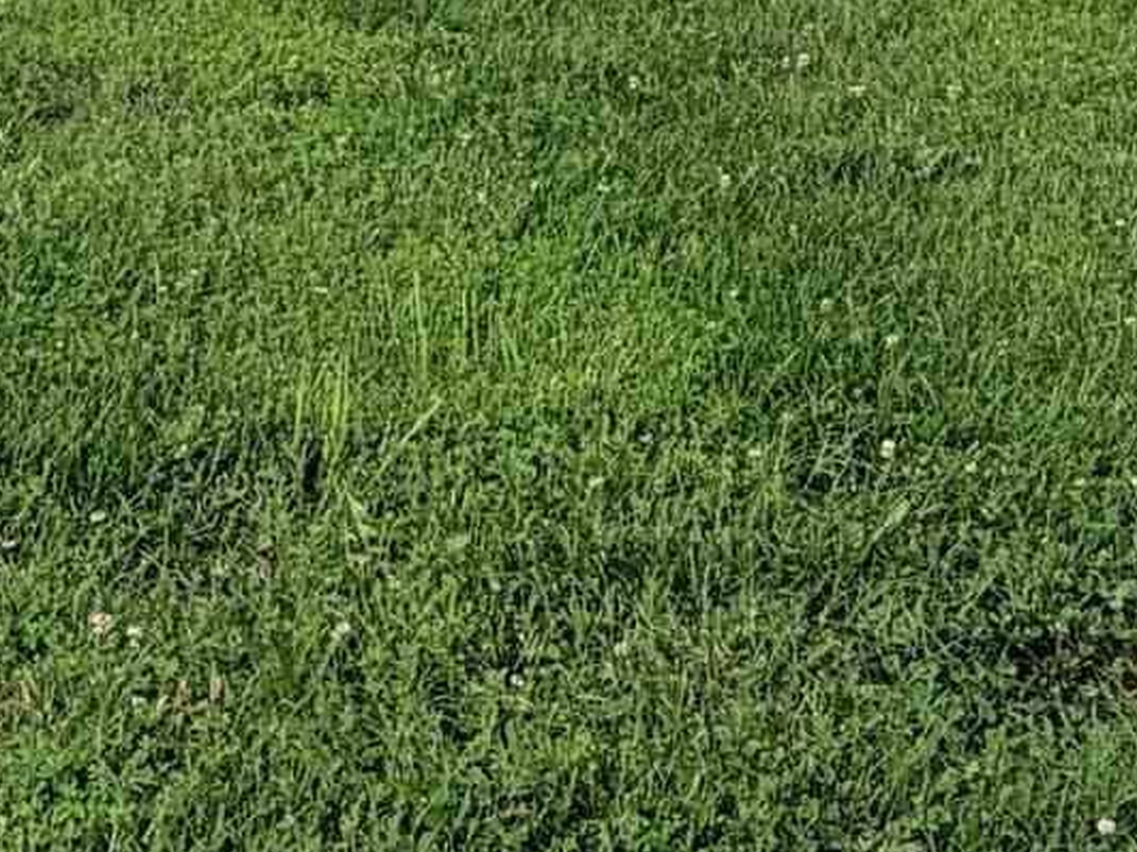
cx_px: 876
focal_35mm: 81
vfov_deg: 16.0
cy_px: -587
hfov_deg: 23.8
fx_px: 2660
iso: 25
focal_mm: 2.22
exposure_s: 1/770
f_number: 2.2
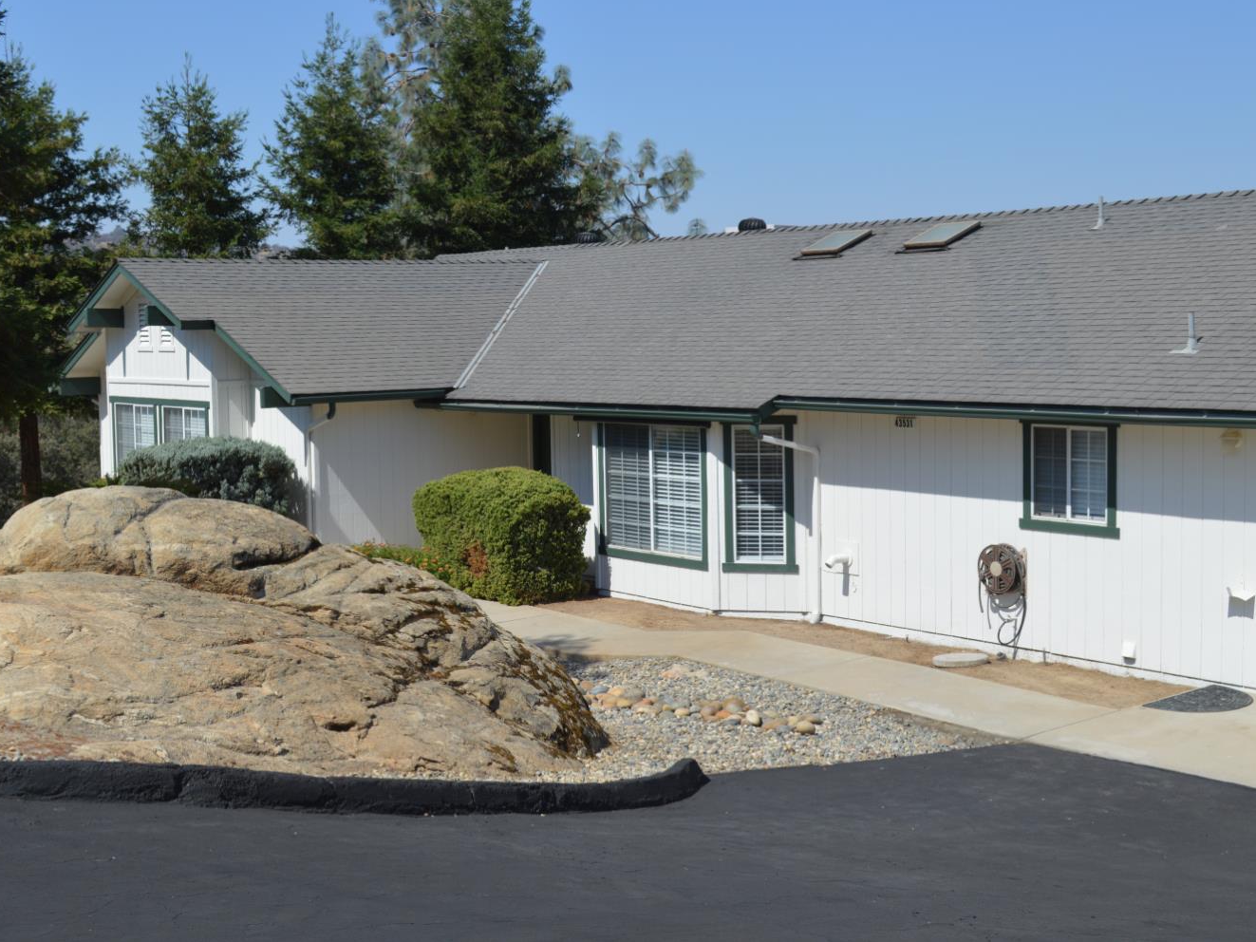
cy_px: 470
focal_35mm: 49
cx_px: 550
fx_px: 1778
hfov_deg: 38.9
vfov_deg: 29.7
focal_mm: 30
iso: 100
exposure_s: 1/250
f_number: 8
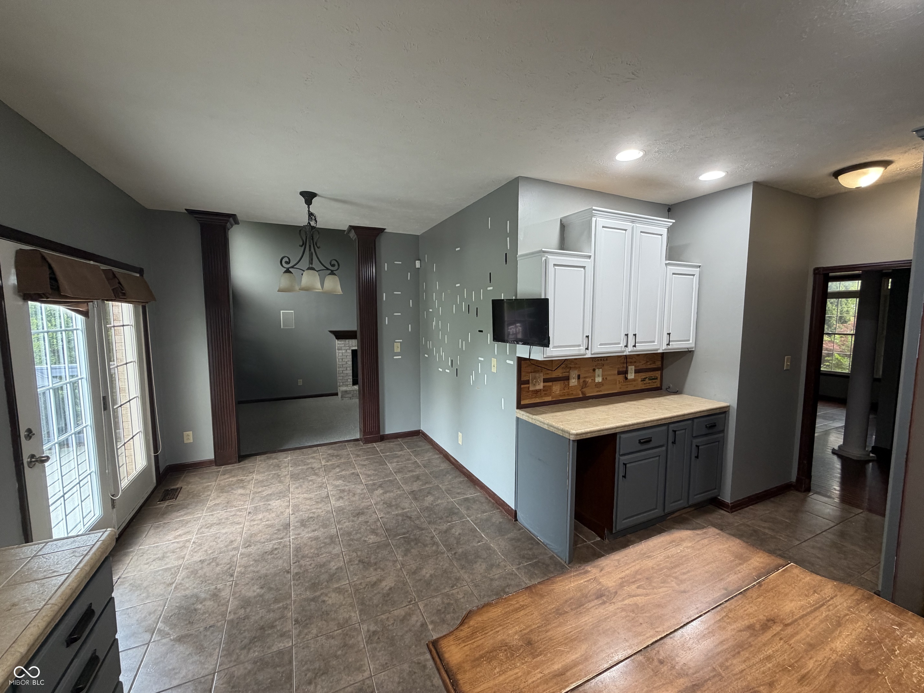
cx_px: 462
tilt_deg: -4.2
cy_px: 346
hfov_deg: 102.1
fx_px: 374
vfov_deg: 85.7
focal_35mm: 14
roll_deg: +0.5
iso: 200
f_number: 2.2
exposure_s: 1/60
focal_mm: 2.22
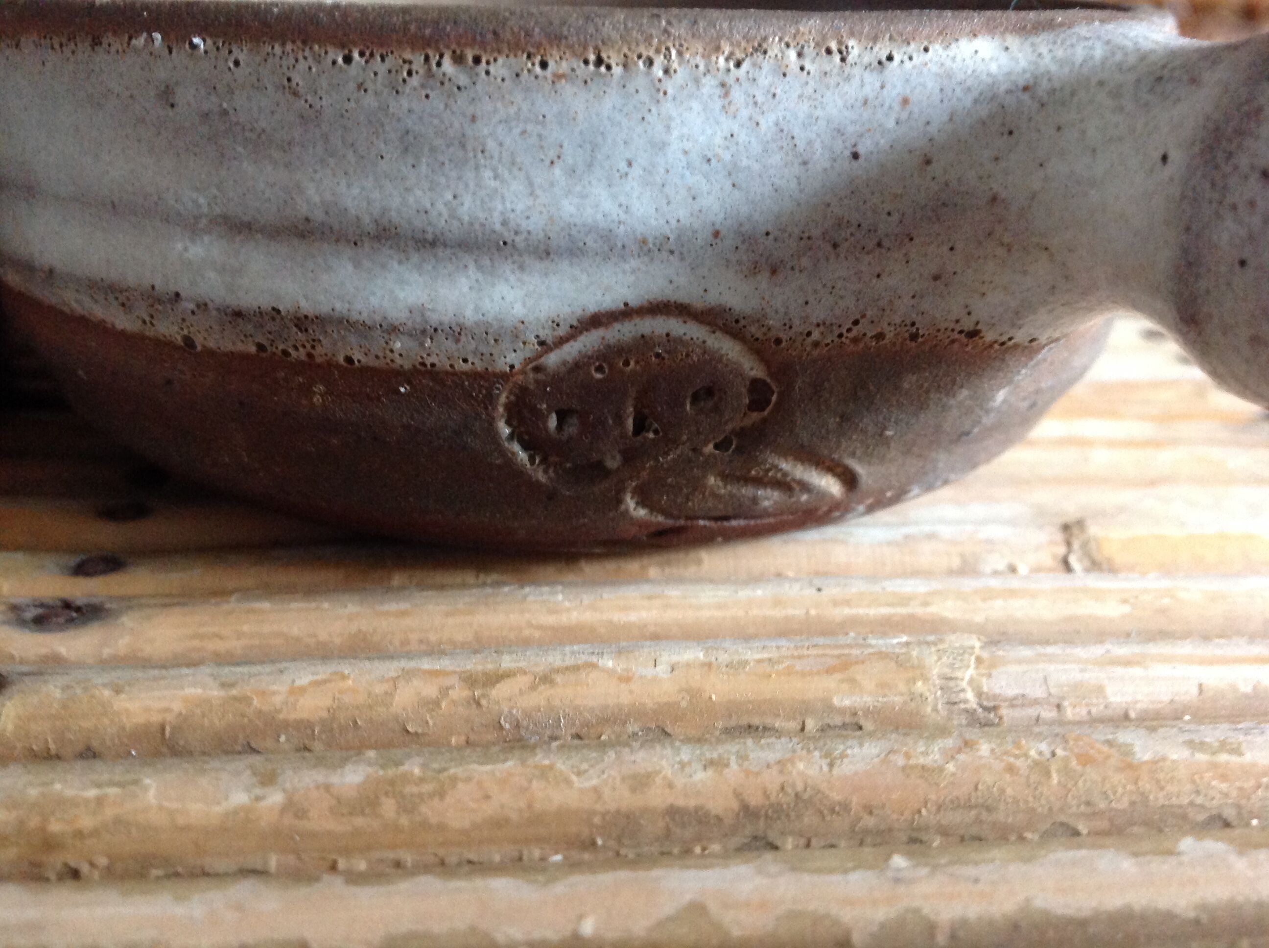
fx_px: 1281
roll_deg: -1.9
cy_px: 474
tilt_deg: -21.7
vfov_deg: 40.6
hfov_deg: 52.7
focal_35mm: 35
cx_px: 634
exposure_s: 1/15
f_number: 2.4
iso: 320
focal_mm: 4.28
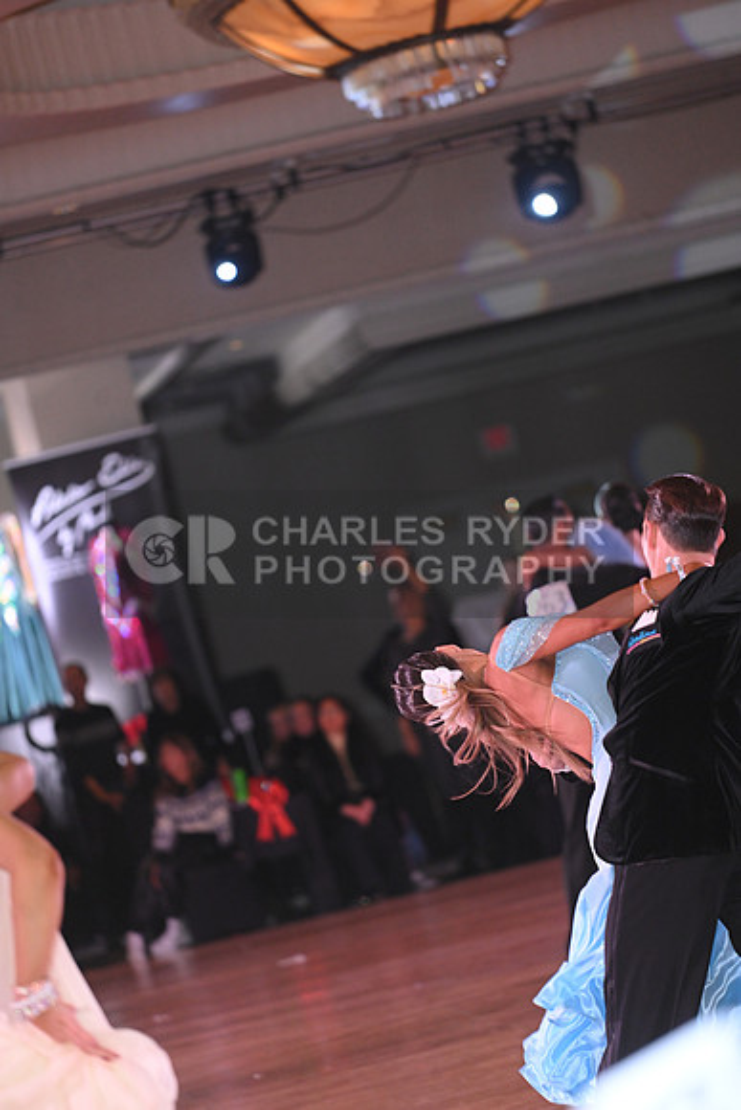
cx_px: 370
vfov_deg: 10.3
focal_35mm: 200
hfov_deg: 6.9
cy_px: 555
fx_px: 6171
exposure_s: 1/200
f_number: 4
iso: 2000
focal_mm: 200
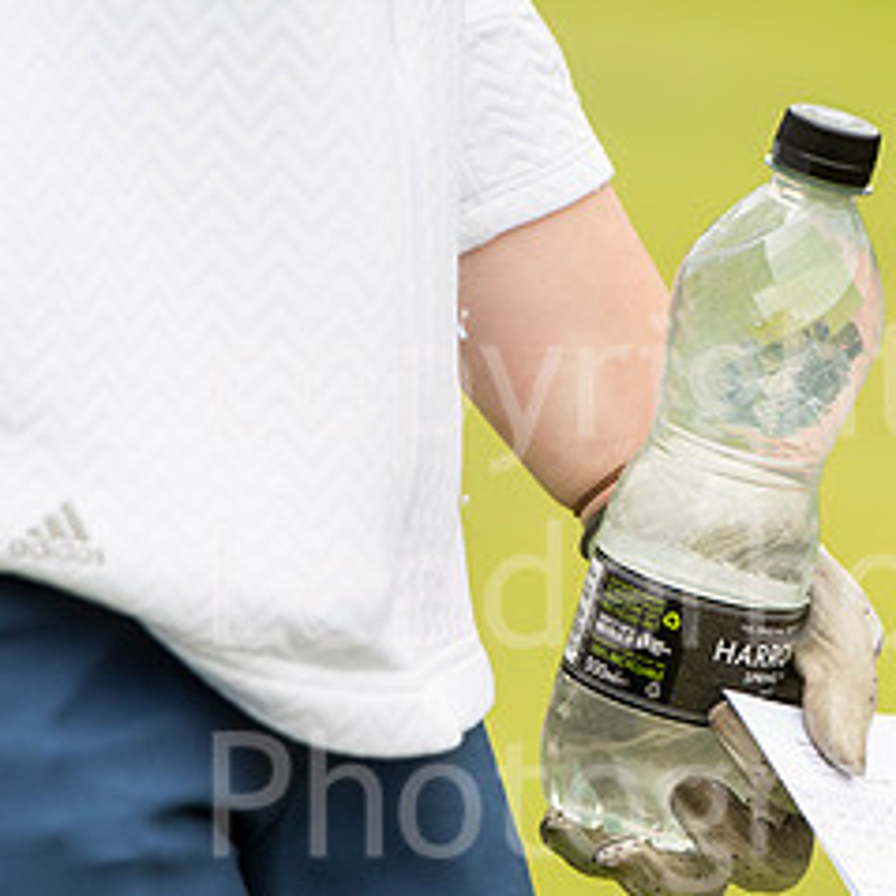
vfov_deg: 2.8
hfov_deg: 2.8
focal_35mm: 618
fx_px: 18098
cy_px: 620
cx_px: 697
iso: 640
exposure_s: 1/1000
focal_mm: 200
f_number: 4
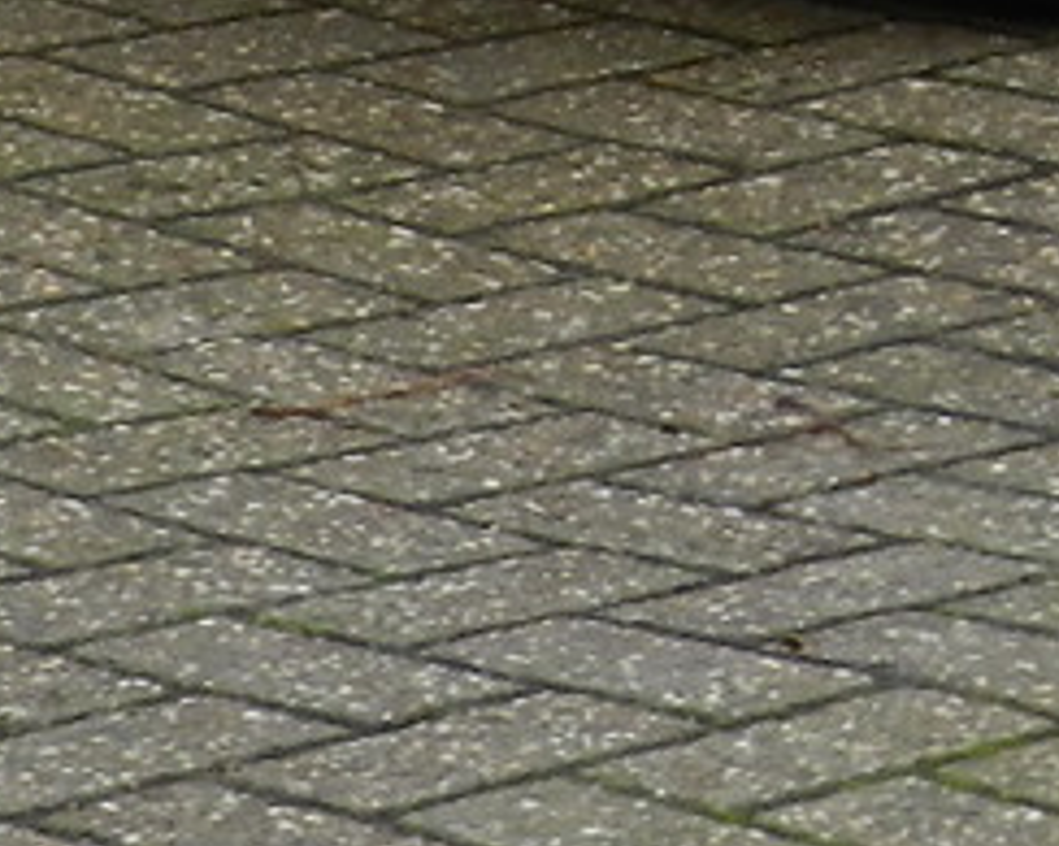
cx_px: 1497
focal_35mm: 576
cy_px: -1492
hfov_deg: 3.4
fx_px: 18046
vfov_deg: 2.7
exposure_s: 1/30
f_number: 4.6
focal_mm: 17.7
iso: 160
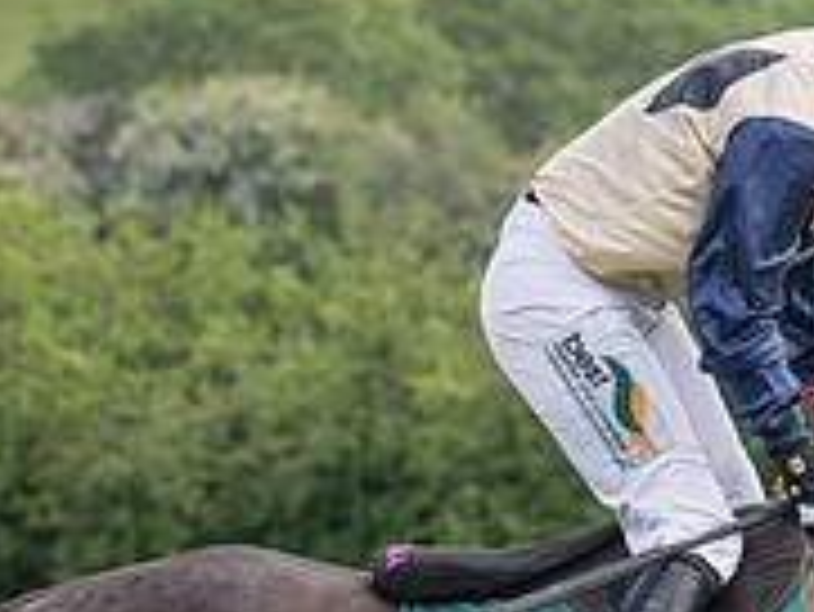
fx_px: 11530
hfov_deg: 4.0
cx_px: 120
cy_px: 717
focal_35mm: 490
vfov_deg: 3.0
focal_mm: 120
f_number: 5
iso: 400
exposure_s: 1/1600
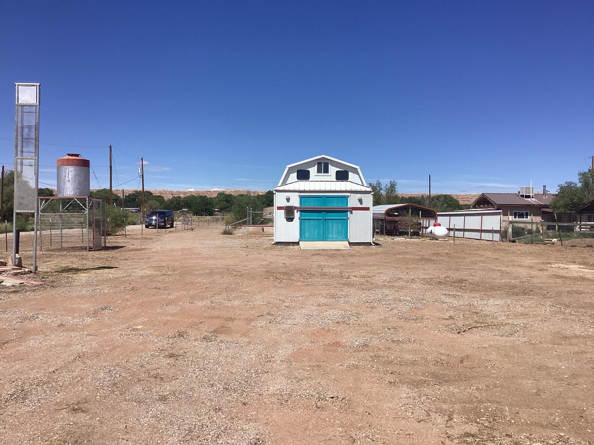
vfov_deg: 45.4
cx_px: 297
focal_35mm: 31
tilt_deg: -3.0
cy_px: 222
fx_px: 532
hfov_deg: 58.4
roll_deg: -1.4
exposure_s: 1/2469
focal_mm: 3.3
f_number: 2.4
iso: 25
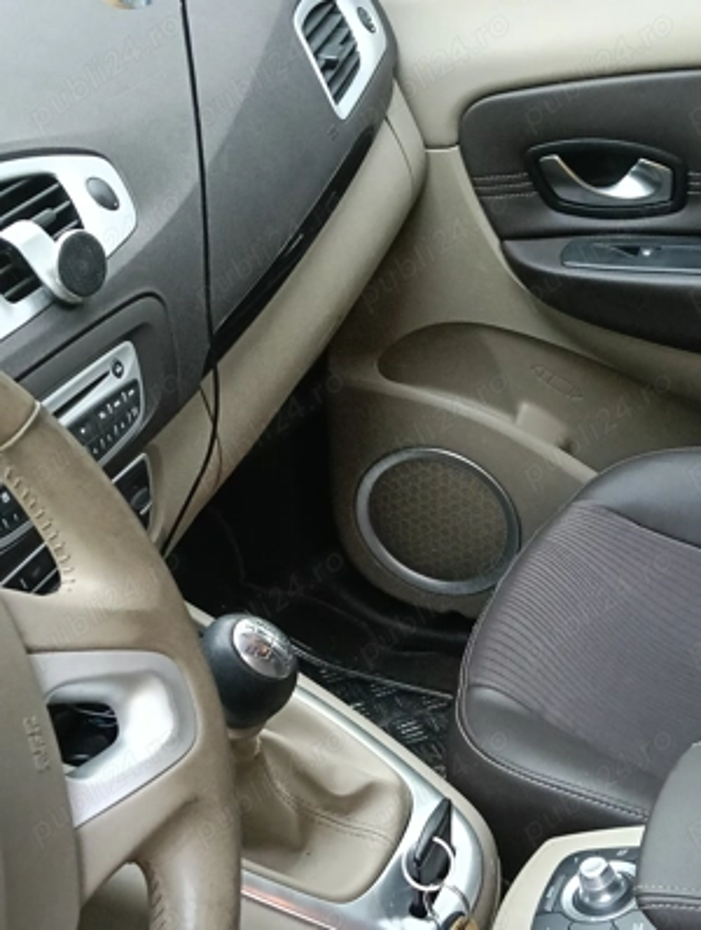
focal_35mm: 54
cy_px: 465
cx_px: 350
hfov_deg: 27.1
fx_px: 1453
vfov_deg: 35.5
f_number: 1.8
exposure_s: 1/33.3
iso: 320
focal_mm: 3.98
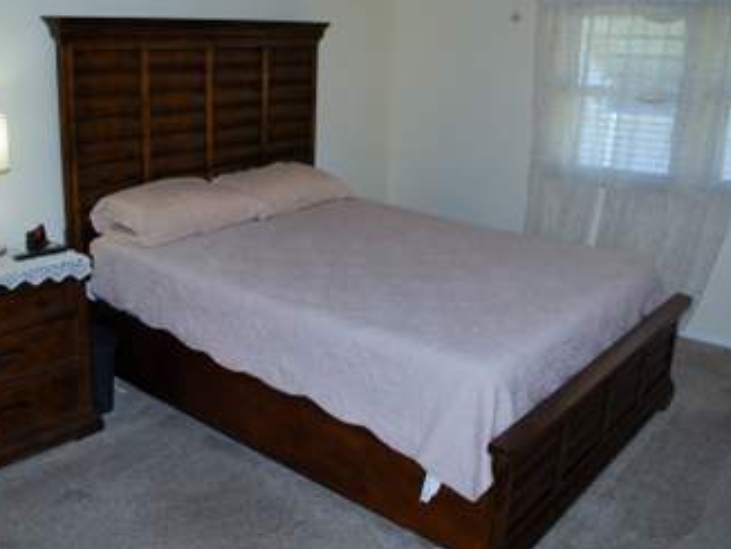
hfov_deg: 53.8
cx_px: 330
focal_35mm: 34
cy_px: 232
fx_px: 719
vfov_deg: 41.7
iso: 200
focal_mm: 16
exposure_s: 1/60
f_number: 4
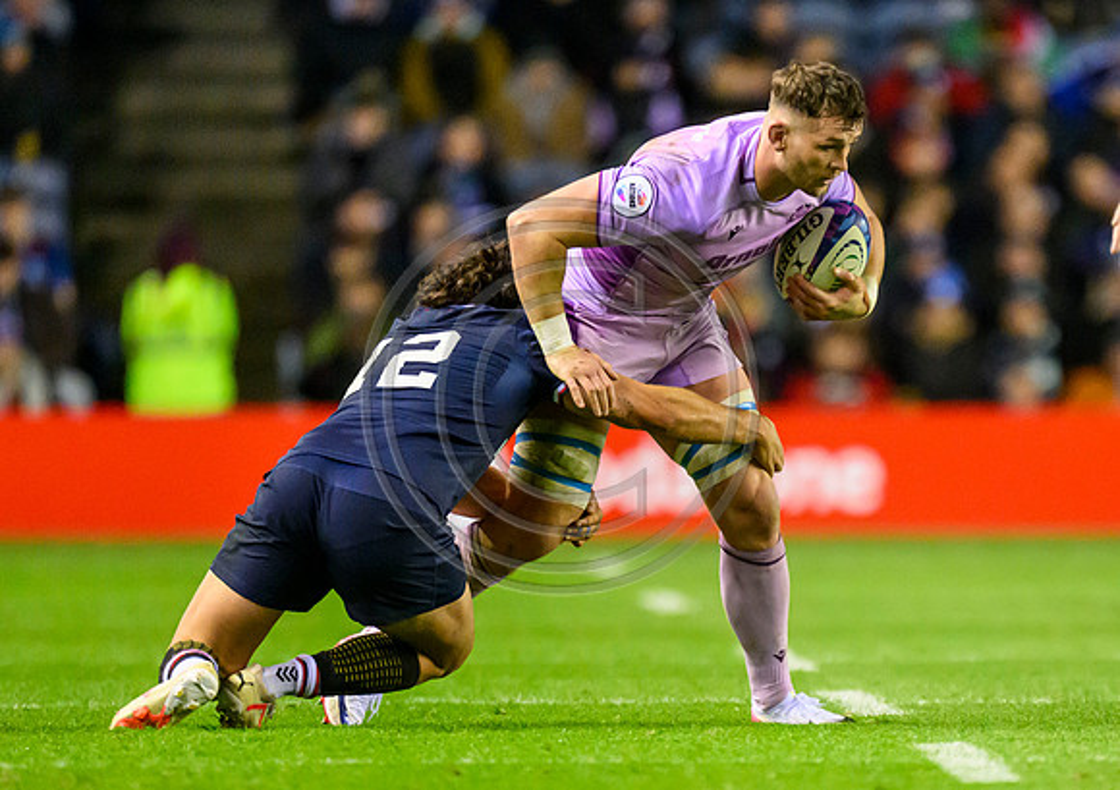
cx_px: 795
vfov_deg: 1.5
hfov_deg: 2.1
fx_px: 30508
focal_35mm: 963
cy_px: 561
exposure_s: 1/1000
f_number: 4
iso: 10000
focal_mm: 560
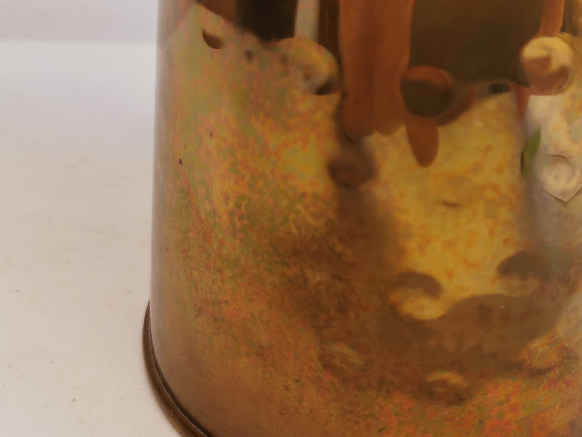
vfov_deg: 31.4
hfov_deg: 40.2
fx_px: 773
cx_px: 428
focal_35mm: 46
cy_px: 178
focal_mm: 5.56
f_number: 1.6
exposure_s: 1/100
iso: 80
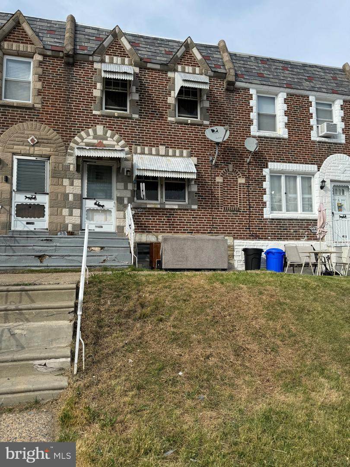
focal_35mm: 24
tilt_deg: +4.9
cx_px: 175
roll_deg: +0.3
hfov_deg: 56.8
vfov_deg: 71.6
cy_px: 234
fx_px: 324
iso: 80
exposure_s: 1/3247
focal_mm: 6.76
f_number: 1.78
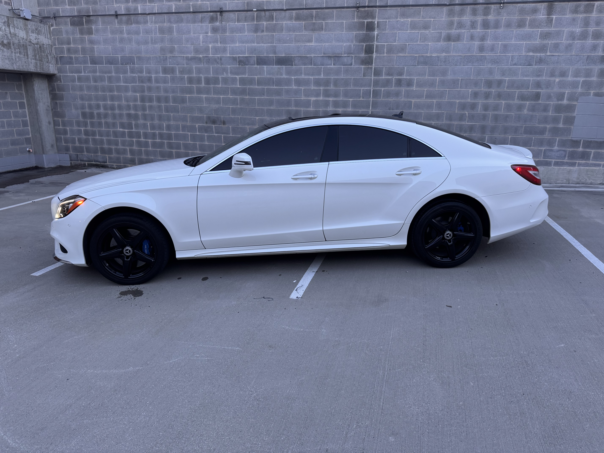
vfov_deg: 56.8
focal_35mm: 24
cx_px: 302
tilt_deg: -16.8
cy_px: 226
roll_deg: -2.7
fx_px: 419
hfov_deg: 71.6
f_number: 1.78
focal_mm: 6.76
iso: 160
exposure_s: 1/121
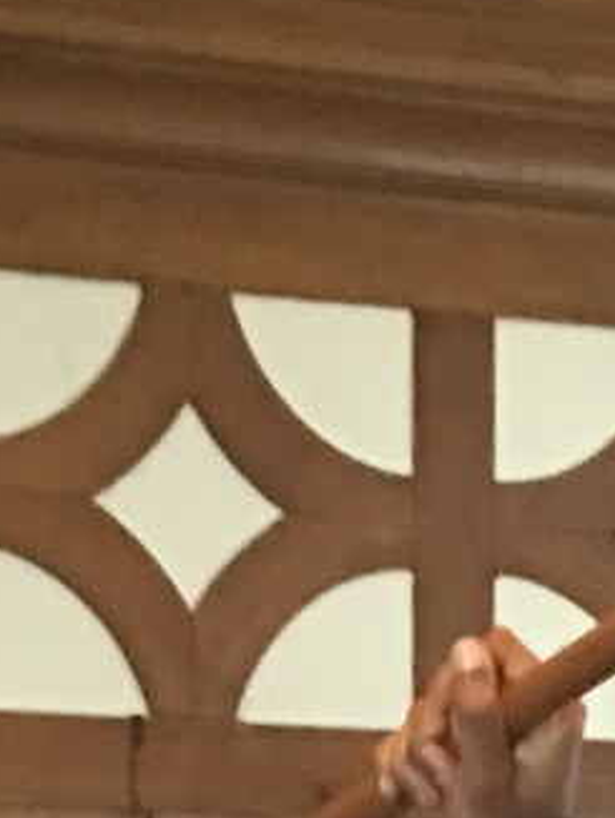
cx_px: 142
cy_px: 2152
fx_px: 4306
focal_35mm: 182
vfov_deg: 9.3
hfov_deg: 8.2
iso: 64
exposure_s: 1/4
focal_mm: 4.15
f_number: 2.2
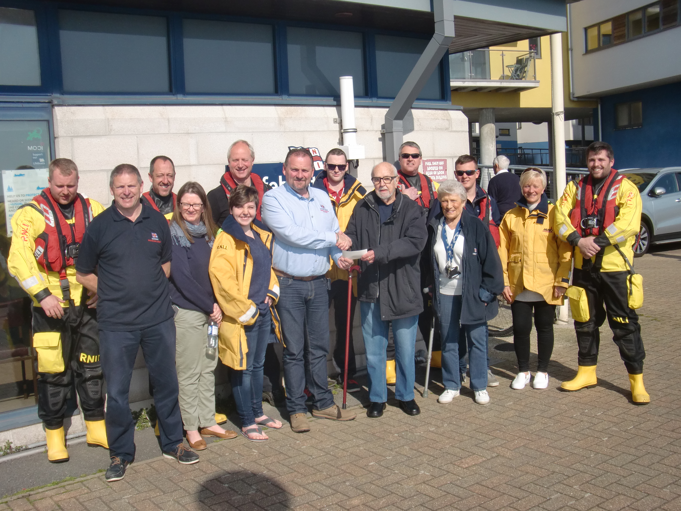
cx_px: 340
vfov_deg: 37.7
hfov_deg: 49.0
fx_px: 748
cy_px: 256
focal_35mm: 38
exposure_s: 1/640
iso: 64
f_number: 3.9
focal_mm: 6.66
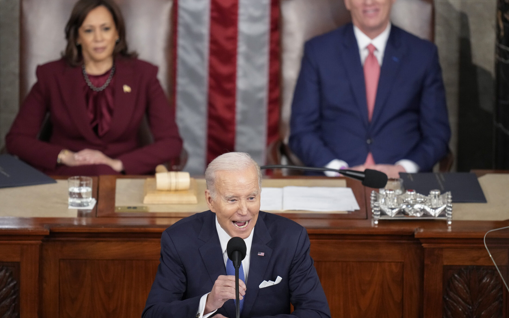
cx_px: 226
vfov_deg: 2.8
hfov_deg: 4.4
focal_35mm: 475
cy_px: 149
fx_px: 6589
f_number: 2.8
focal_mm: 400
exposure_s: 1/640
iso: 4000
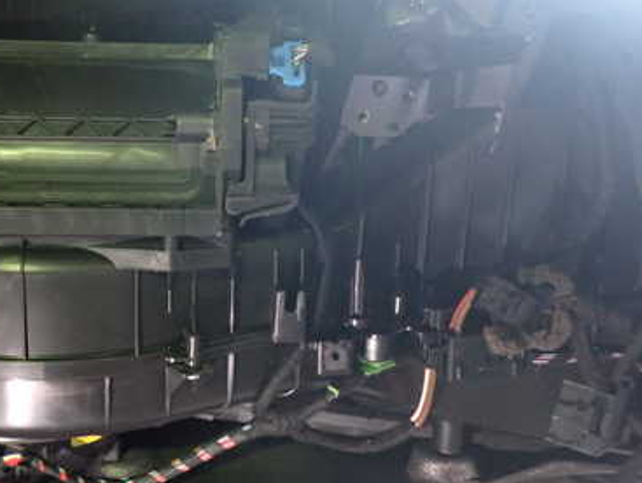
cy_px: 278
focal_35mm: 49
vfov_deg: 29.7
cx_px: 248
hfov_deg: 38.7
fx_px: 910
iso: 800
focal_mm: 5.4
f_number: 2.3
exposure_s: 1/13
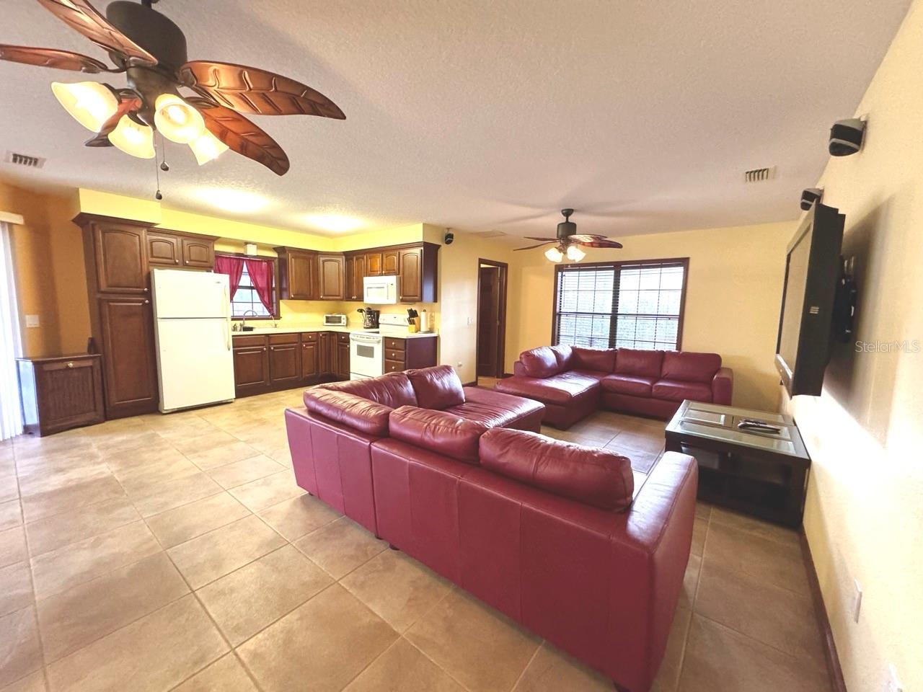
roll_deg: -1.1
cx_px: 462
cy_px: 346
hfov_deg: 102.1
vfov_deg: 85.7
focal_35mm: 14
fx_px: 373
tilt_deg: -6.1
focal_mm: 2.22
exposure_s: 1/60
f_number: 2.2
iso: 640
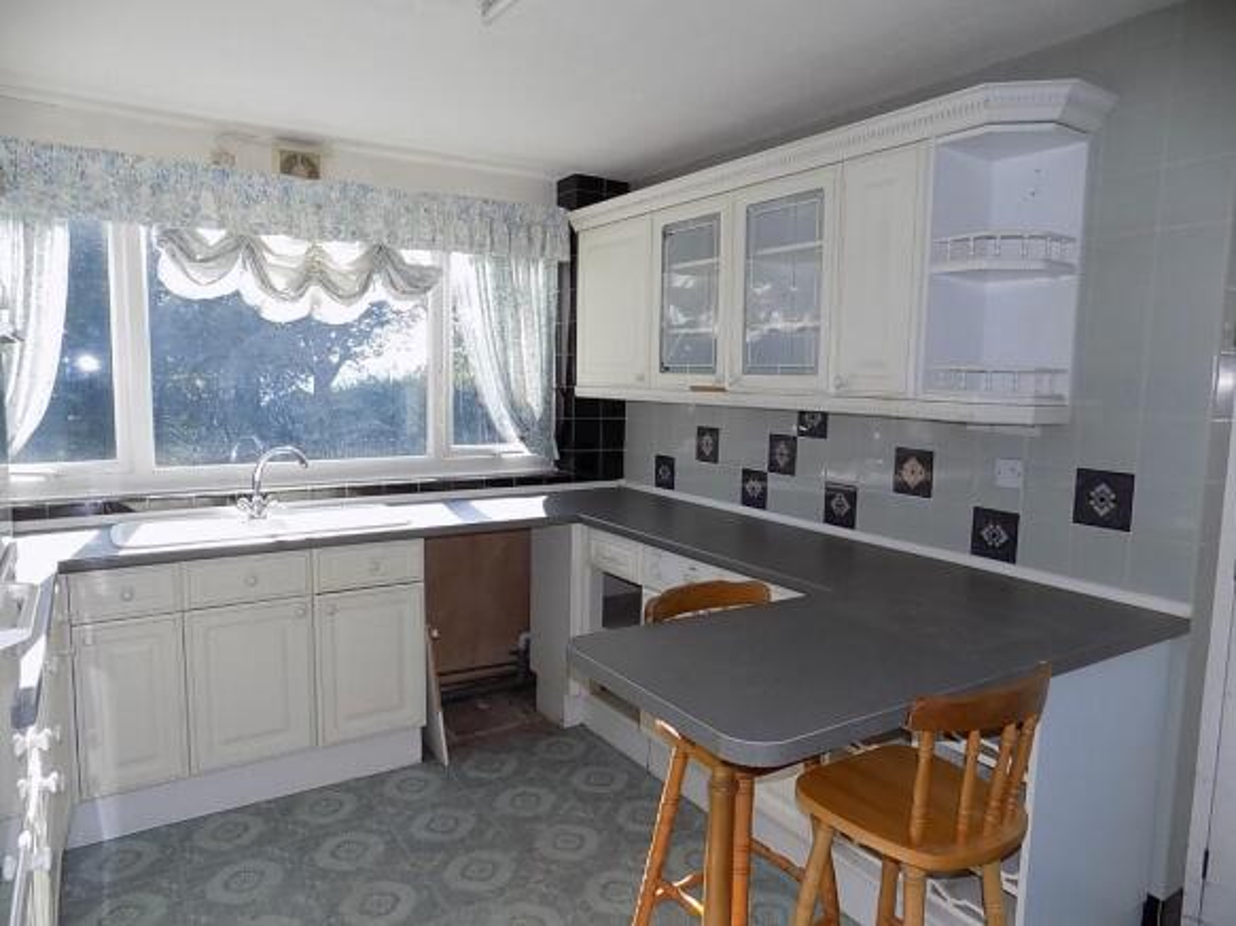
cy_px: 463
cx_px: 618
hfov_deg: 73.9
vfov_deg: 58.9
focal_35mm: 23
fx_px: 821
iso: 80
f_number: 3.1
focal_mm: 4
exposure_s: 1/125
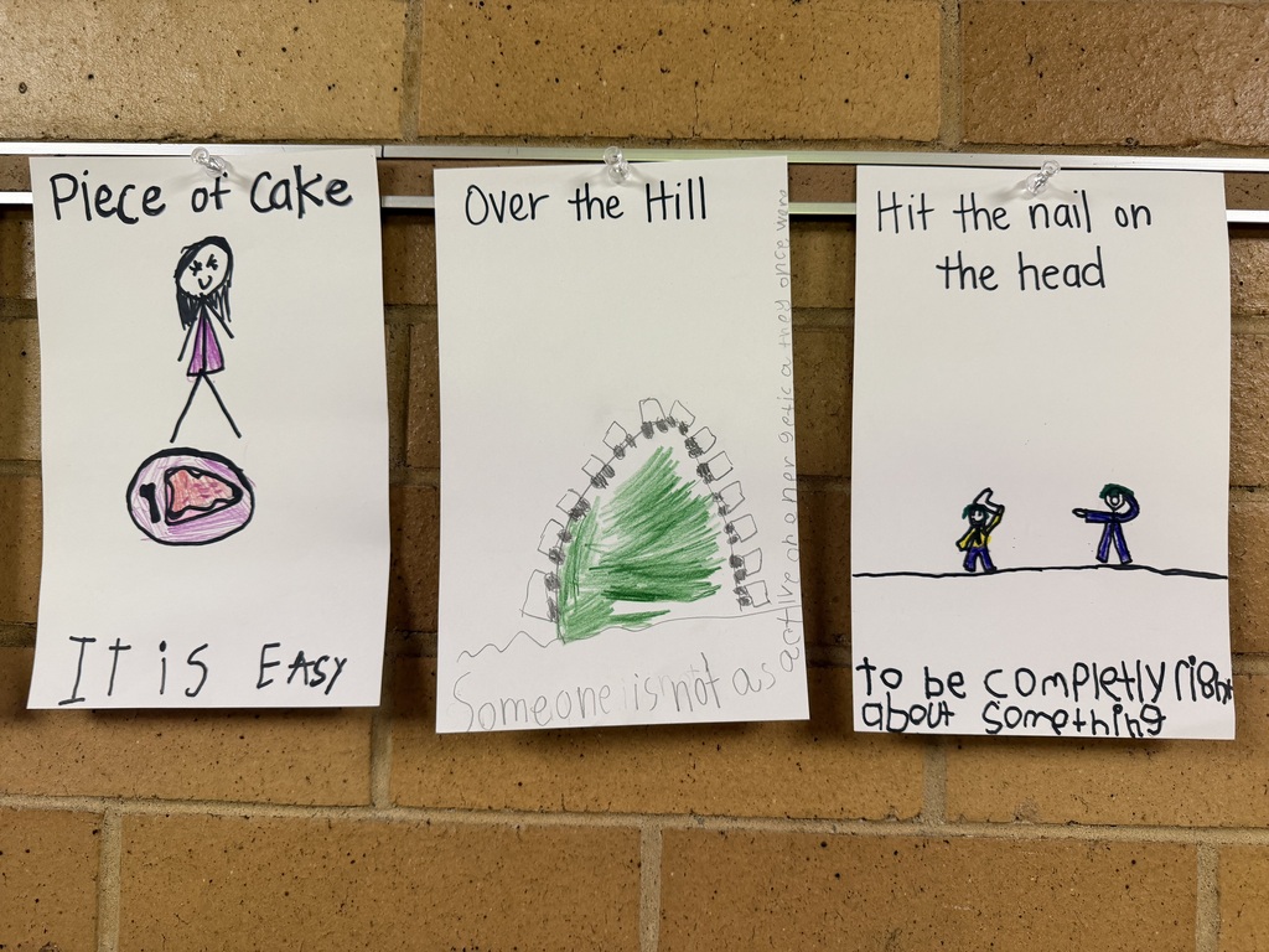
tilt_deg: +1.0
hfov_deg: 71.6
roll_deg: -0.9
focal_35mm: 24
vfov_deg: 56.8
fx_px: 880
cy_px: 476
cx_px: 634
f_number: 1.78
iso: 200
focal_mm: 6.76
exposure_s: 1/60
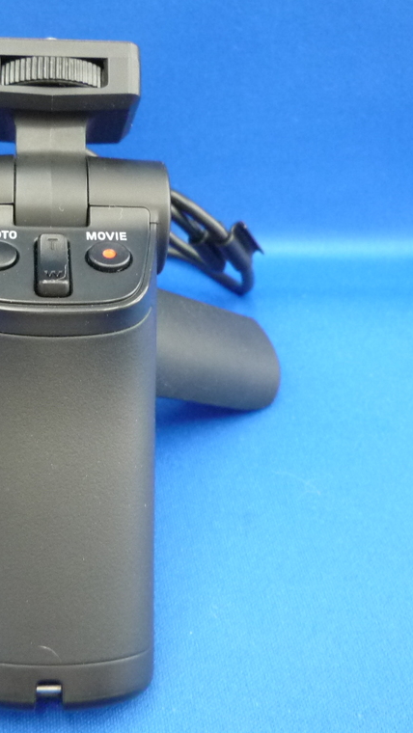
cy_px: 382
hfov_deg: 26.9
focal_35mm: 43
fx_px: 836
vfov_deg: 47.3
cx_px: 49
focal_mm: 4.4
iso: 400
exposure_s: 1/30
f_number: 2.8
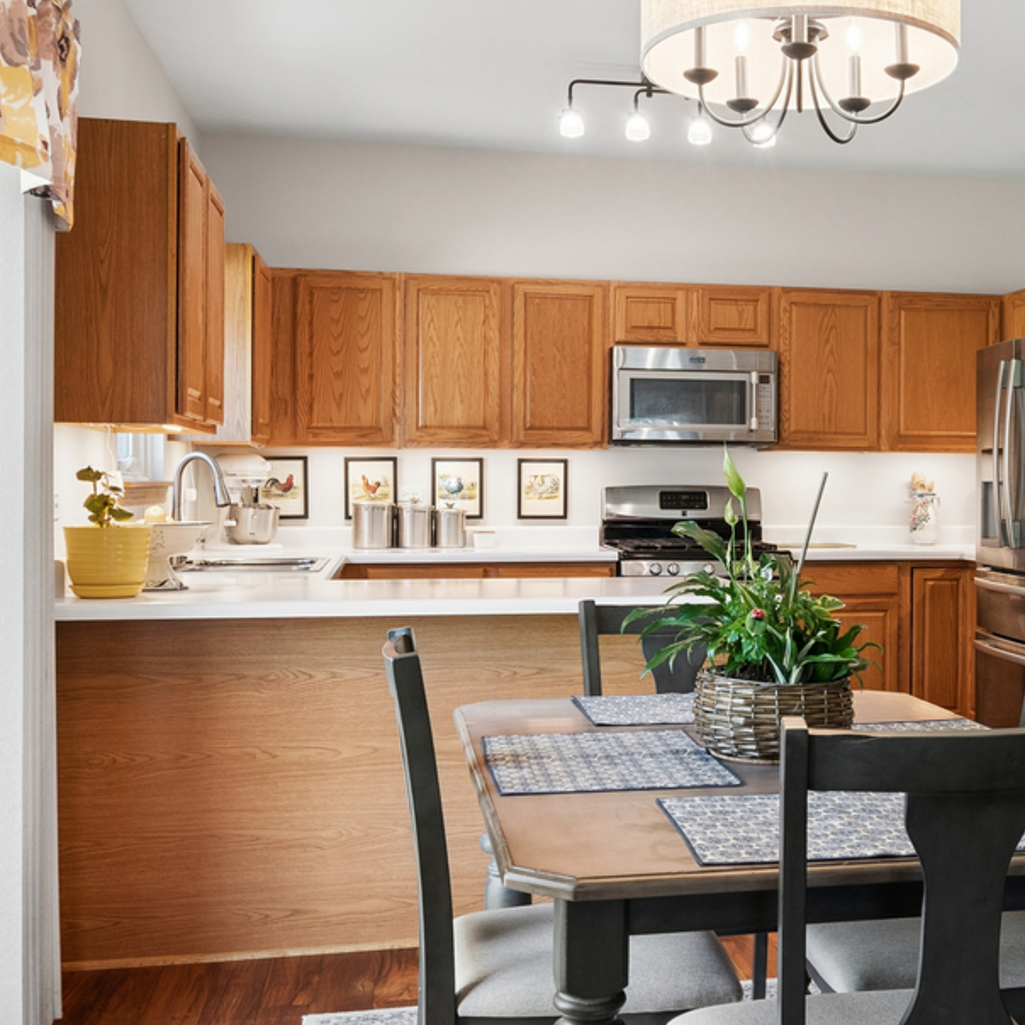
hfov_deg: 40.1
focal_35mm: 41
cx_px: 737
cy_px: 528
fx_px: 1374
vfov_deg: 40.9
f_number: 8
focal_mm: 12
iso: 250
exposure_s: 1/8
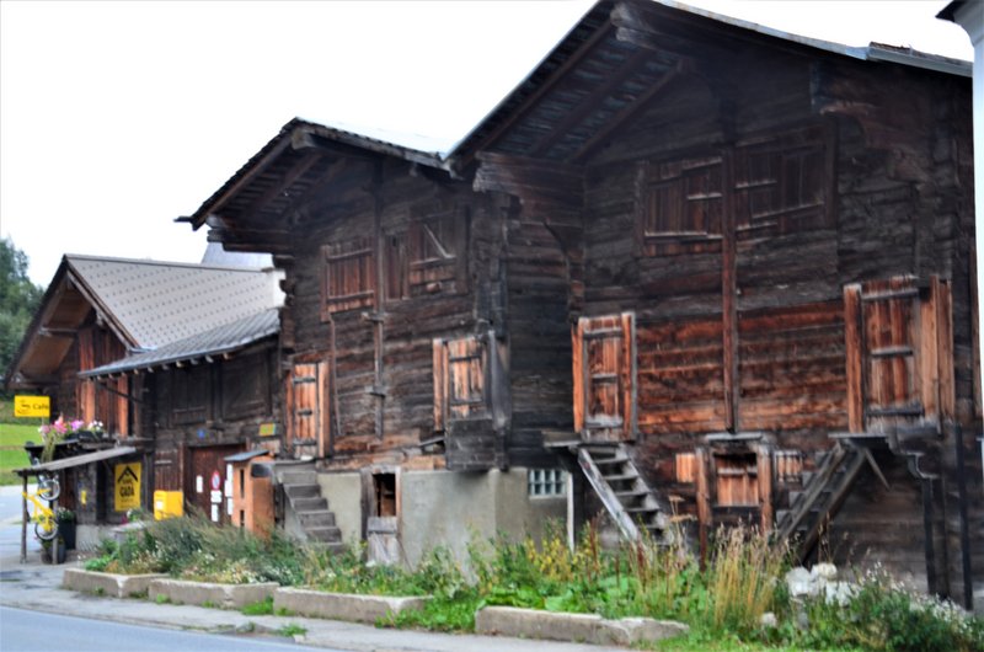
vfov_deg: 22.5
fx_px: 1637
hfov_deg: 33.5
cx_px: 492
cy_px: 326
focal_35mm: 60
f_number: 5.6
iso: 320
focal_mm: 40
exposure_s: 1/8
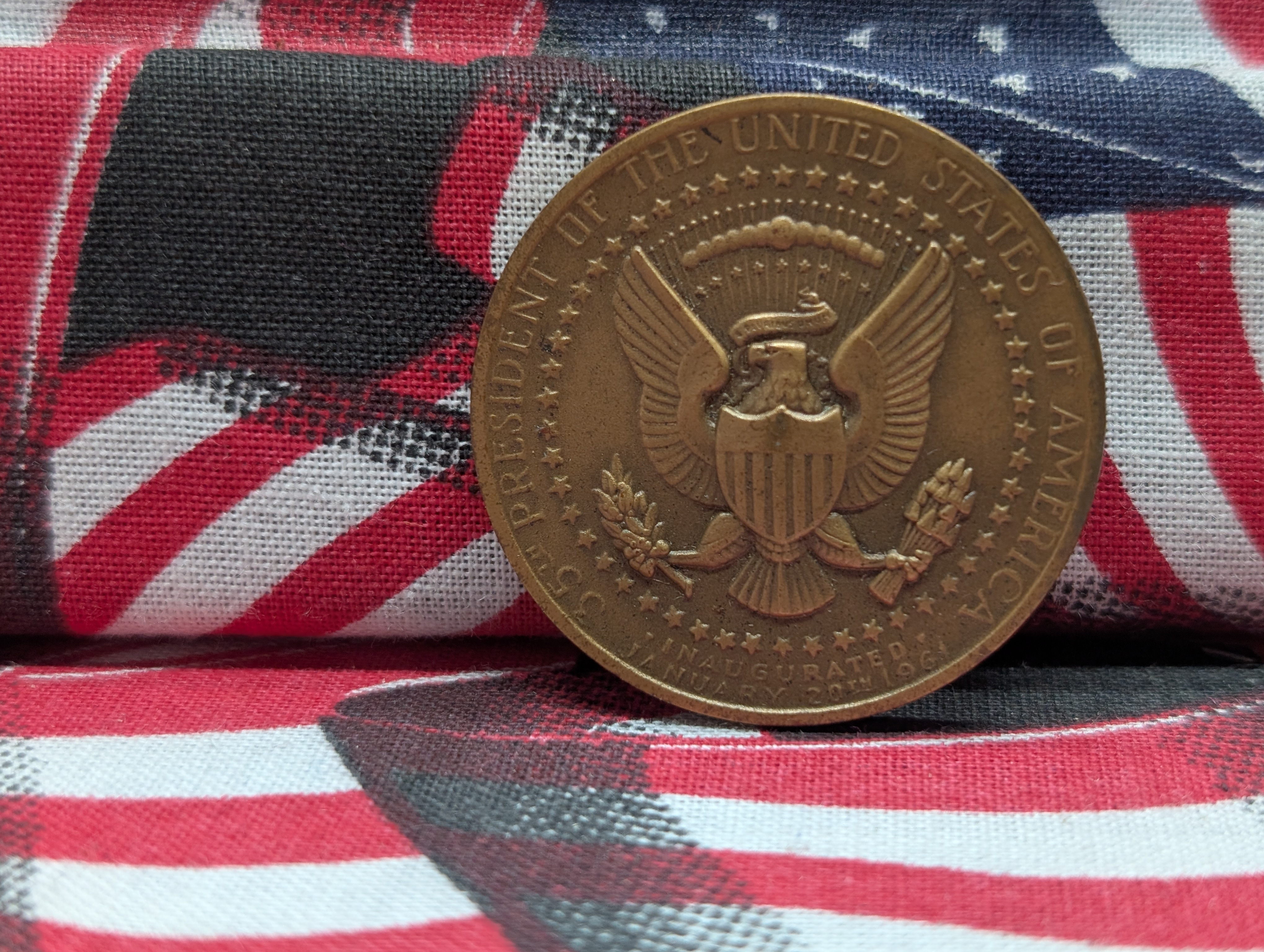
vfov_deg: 29.7
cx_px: 632
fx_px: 1792
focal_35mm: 49
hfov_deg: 38.9
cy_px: 476
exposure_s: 1/76.8
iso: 67
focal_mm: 6.9
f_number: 1.68
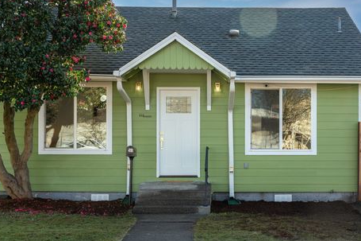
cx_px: 188
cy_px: 124
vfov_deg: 24.2
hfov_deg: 35.6
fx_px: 561
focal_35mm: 56
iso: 100
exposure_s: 1/80
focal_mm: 51
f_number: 6.3
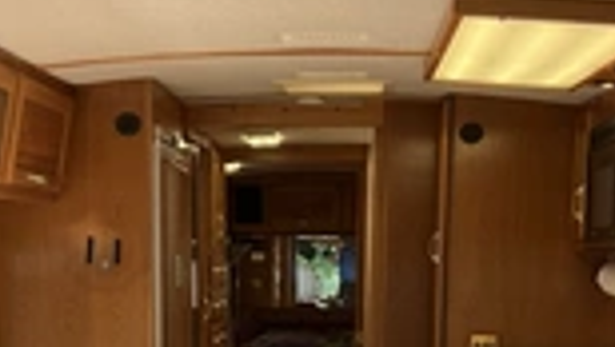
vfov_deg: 14.1
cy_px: 471
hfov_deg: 25.9
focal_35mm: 82
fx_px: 1339
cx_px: 272
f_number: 1.8
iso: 64
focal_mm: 3
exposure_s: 1/122
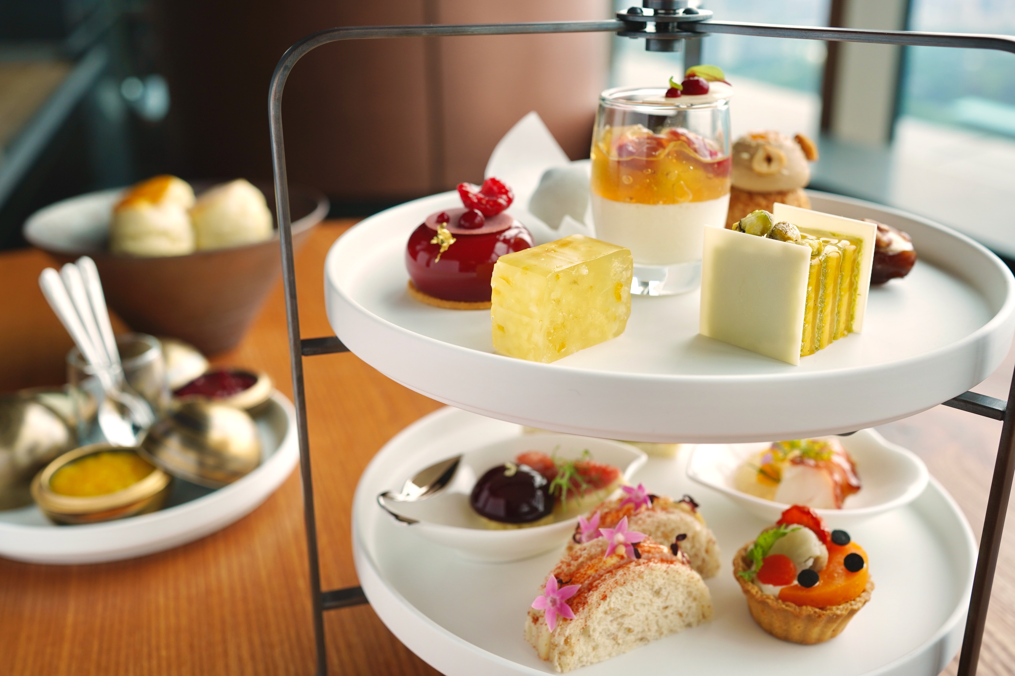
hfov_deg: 54.4
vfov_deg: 37.9
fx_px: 987
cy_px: 338
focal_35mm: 35
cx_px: 508
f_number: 5.6
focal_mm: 35
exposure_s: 1/250
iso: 320
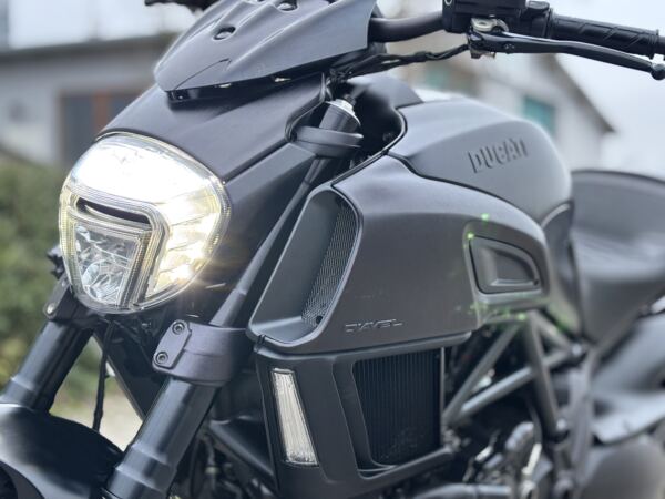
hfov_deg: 36.8
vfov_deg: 28.0
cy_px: 250
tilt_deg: -1.1
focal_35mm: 52
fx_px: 999
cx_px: 332
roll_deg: -1.0
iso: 160
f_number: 1.6
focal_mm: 5.96
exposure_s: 1/40
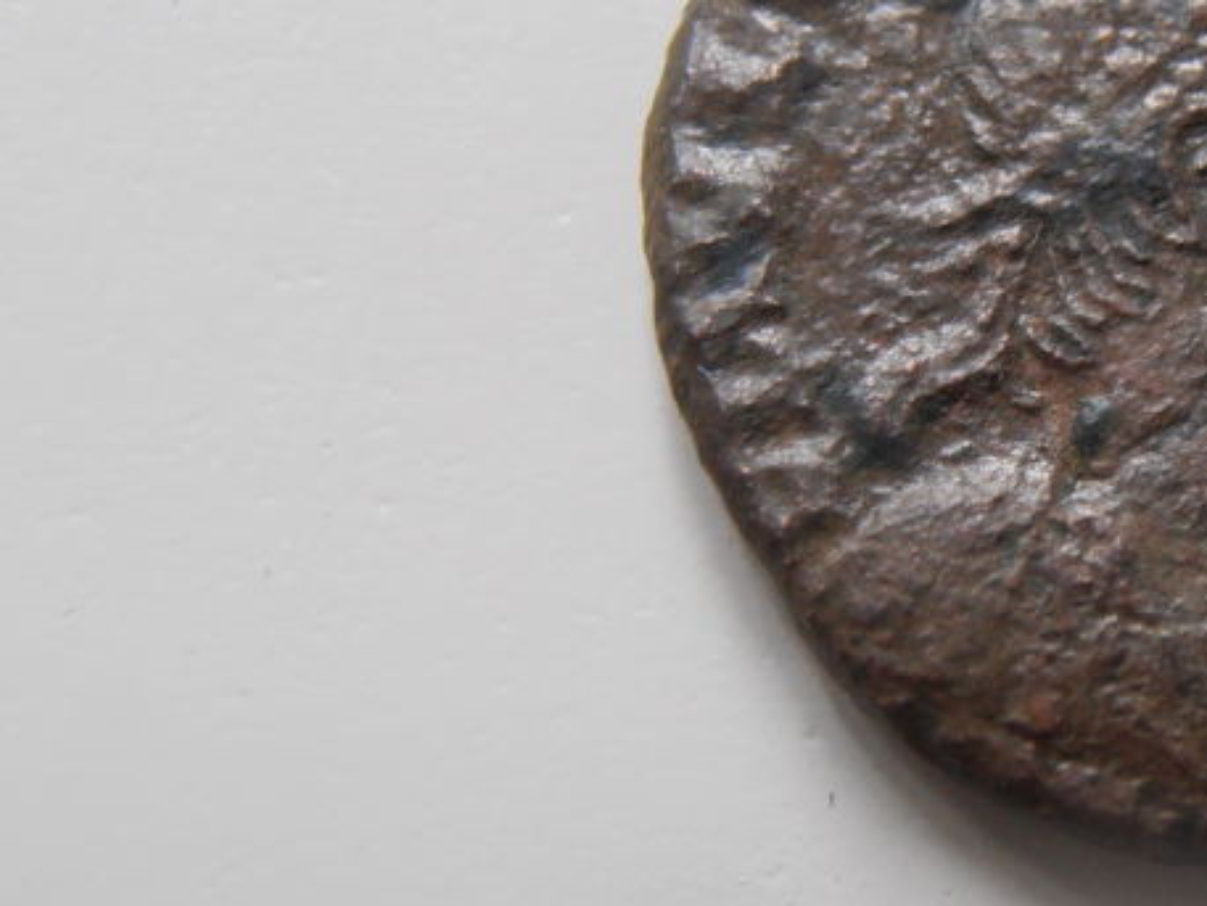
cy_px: 399
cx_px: 1257
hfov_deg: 23.0
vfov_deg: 18.2
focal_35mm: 81
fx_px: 2825
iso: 125
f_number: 3.9
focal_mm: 6.61
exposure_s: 1/40
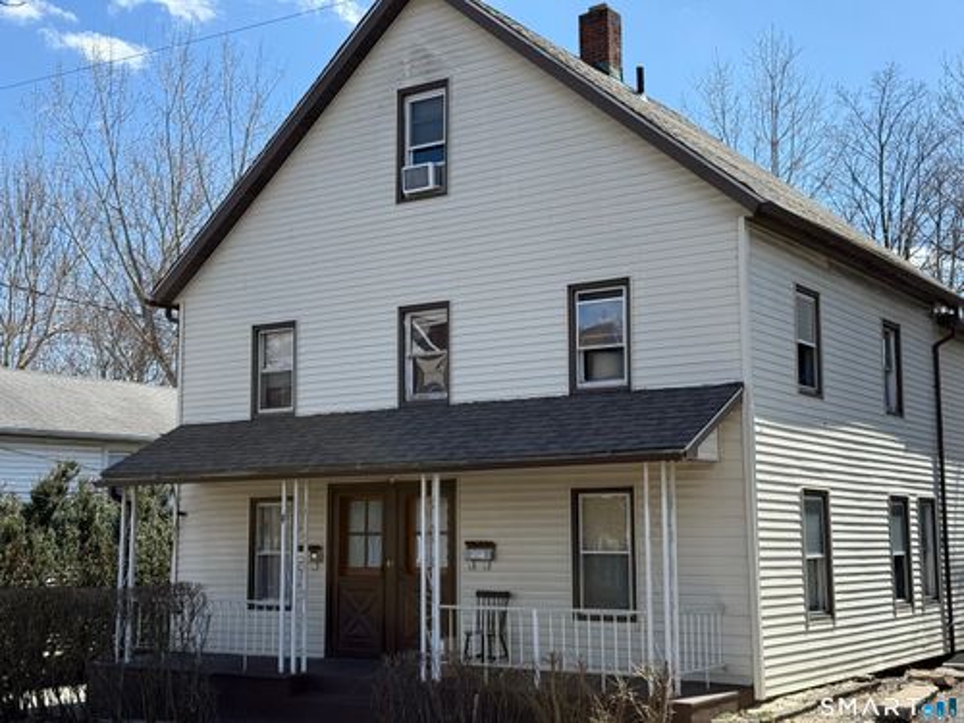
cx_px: 482
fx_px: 1337
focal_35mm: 48
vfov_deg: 30.3
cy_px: 362
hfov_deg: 39.7
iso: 80
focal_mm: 6.76
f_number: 1.78
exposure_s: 1/3378
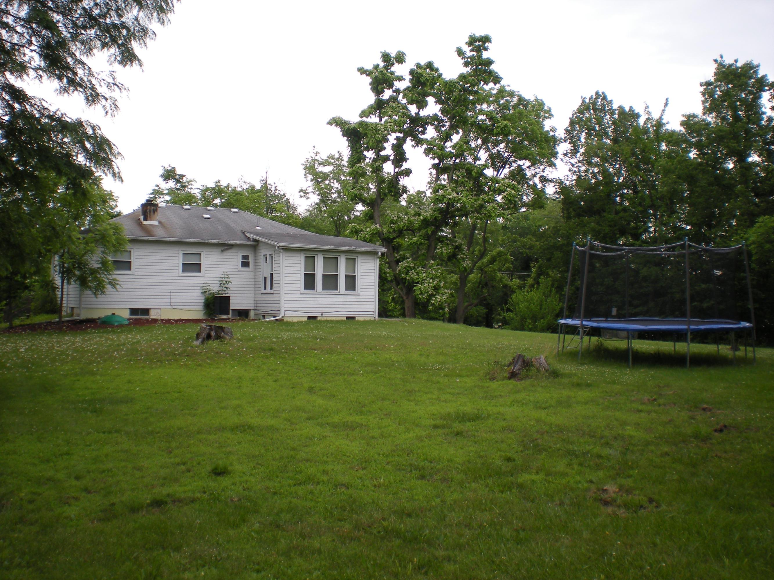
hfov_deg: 49.0
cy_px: 290
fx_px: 850
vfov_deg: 37.7
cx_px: 387
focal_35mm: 38
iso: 64
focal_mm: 6.3
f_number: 4.6
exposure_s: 1/142
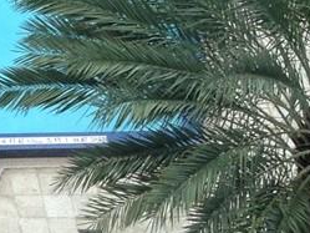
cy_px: -11
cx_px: -291
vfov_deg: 7.0
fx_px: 1899
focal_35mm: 212
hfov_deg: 8.8
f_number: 2.4
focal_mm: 4.12
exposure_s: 1/270
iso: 50
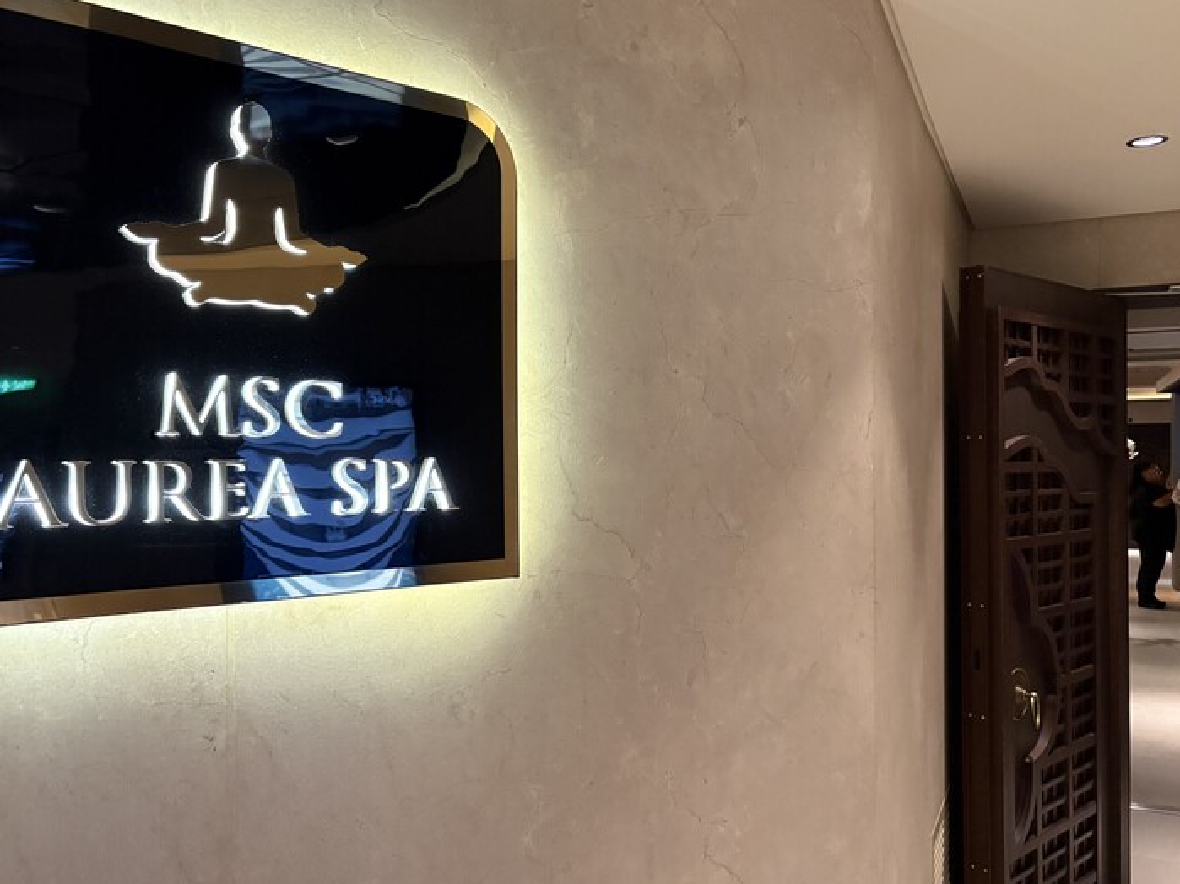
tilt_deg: +0.2
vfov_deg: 48.2
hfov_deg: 61.7
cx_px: 577
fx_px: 988
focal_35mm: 29
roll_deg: +0.1
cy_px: 448
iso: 500
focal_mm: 5.96
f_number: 1.6
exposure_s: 1/60
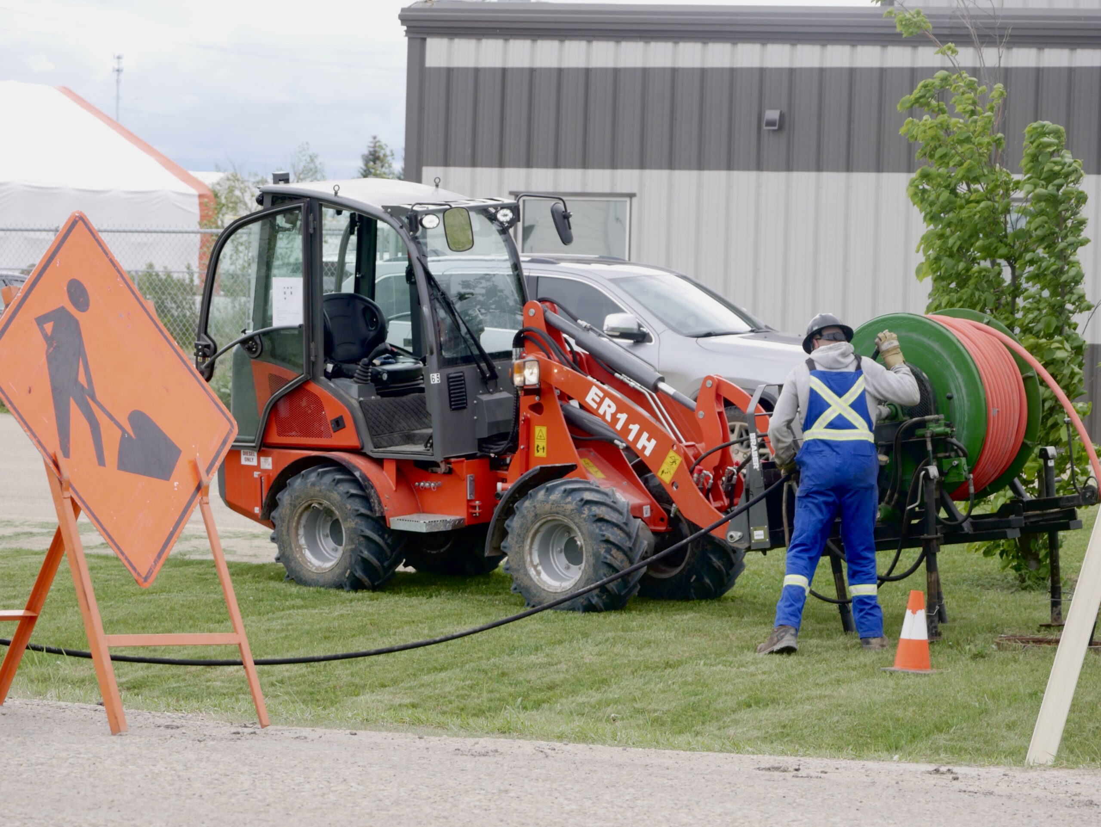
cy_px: 414
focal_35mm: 150
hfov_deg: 13.2
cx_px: 550
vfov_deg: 9.9
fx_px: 4773
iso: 200
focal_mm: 75
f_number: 7.1
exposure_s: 1/200
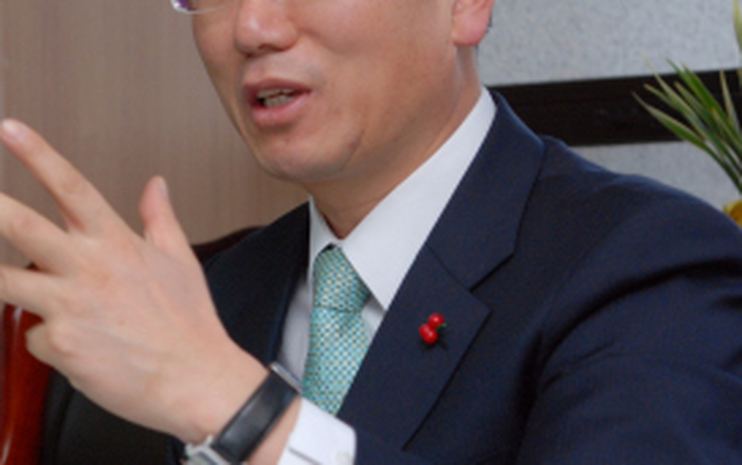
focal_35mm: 175
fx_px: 3541
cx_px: 272
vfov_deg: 7.5
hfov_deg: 12.0
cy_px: 257
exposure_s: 1/125
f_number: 4.5
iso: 400
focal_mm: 48
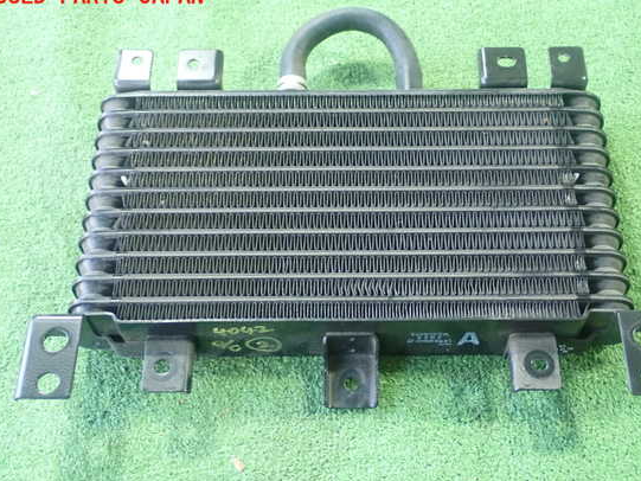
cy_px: 248
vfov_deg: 28.6
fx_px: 945
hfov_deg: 37.5
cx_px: 344
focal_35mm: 51
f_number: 3.1
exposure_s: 1/30
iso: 800
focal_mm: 8.41
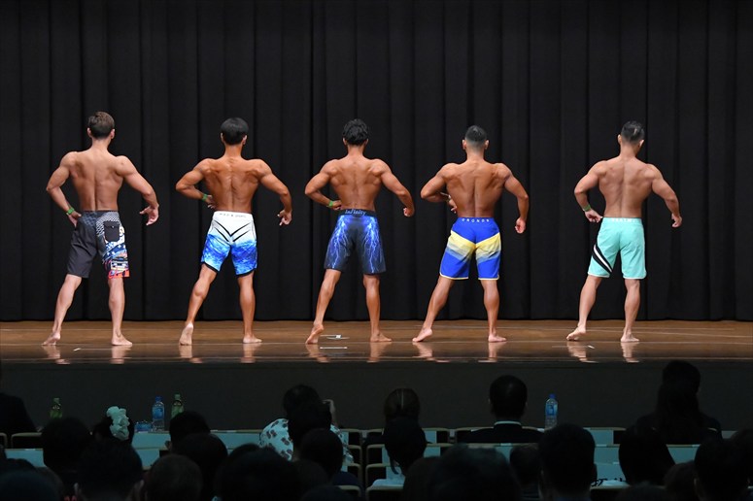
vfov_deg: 11.7
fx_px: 2446
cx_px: 376
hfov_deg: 17.5
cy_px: 250
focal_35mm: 117
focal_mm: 78
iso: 8000
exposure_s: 1/400
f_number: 5.6
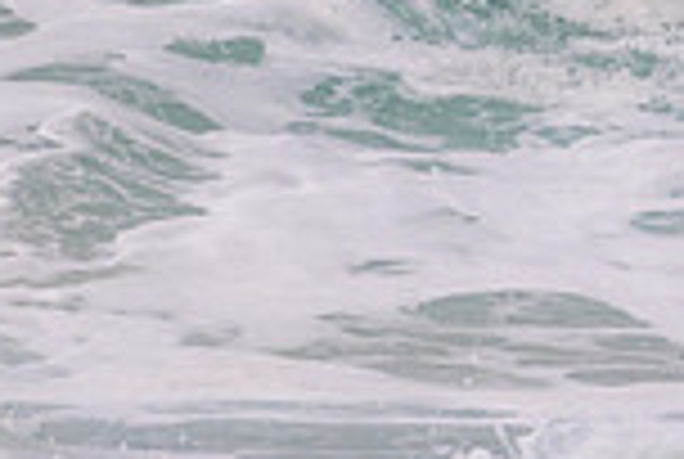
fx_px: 57949
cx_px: 1107
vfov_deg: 0.5
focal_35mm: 3044
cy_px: -340
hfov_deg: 0.7
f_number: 11
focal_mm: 800
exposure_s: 1/2000
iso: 900
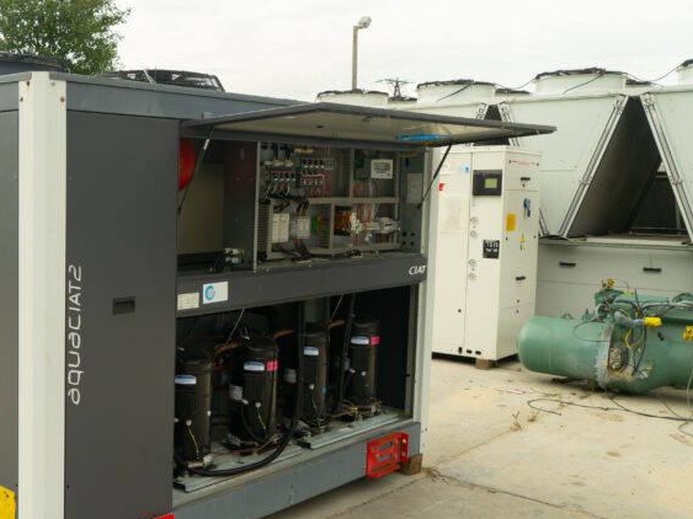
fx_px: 841
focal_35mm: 42
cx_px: 116
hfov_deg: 42.3
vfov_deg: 34.3
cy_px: 275
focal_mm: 24
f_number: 8
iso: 160
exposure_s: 1/100
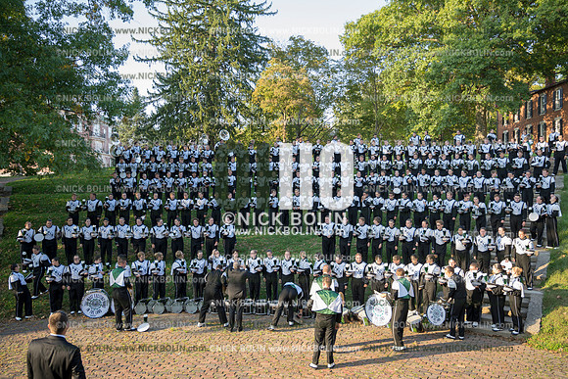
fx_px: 473
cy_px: 190
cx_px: 284
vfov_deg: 43.6
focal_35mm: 30
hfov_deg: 61.9
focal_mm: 30
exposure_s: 1/100
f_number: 4
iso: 125
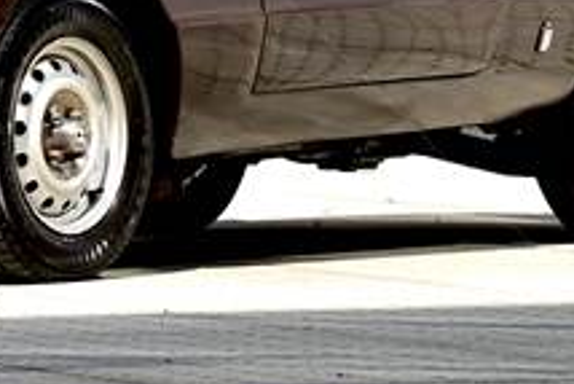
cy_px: -443
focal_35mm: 537
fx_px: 8568
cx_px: 64
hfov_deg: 3.8
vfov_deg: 2.6
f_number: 8
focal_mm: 120
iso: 125
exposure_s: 1/200
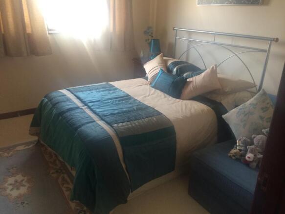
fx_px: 239
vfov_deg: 48.2
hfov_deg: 61.7
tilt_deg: -21.9
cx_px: 142
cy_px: 107
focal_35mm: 29
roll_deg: -1.3
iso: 125
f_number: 2.2
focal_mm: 4.15
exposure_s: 1/33
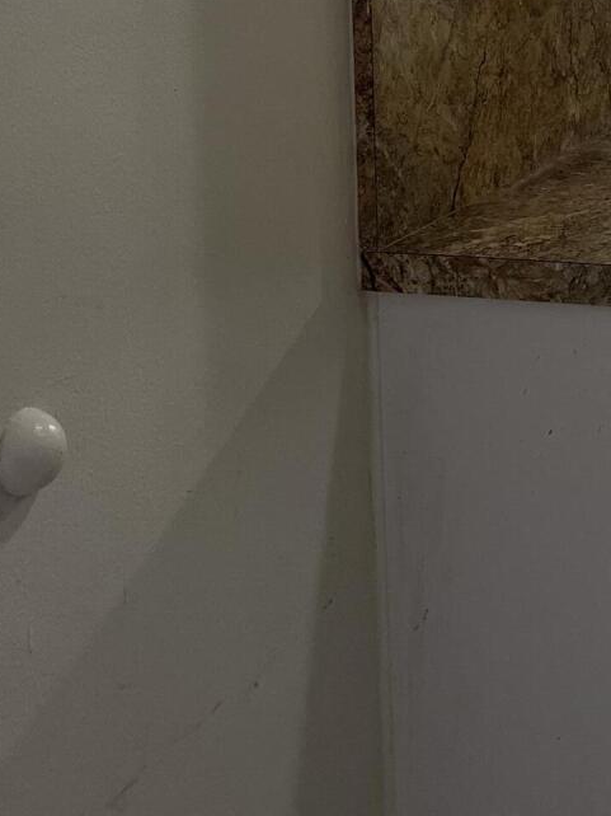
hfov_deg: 17.2
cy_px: -48
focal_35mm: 81
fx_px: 1908
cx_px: 771
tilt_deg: -5.5
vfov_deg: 22.9
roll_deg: +0.1
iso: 125
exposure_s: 1/120
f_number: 1.5
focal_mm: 5.7
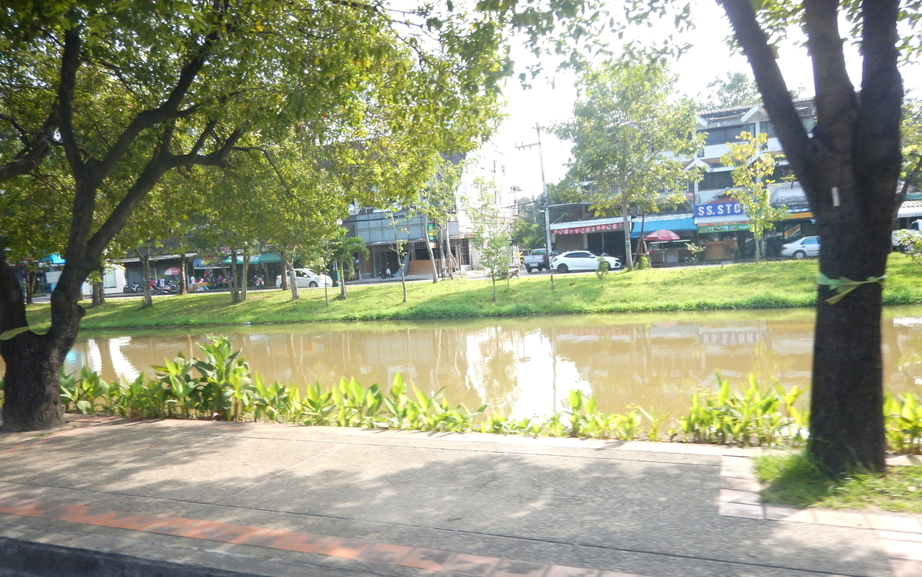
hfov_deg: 70.4
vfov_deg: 47.5
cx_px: 452
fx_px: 653
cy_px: 316
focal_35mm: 26
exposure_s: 1/500
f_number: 2.8
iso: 125
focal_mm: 4.3
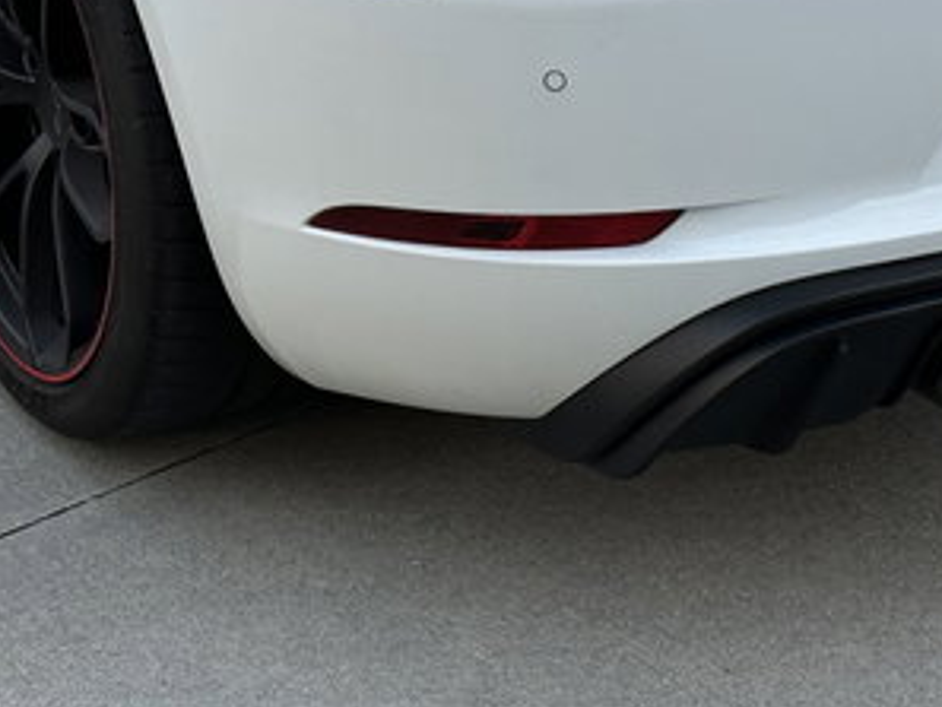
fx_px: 3376
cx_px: 780
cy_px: -95
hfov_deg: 15.8
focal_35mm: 124
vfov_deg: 11.8
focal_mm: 6.86
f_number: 1.78
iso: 64
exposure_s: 1/207
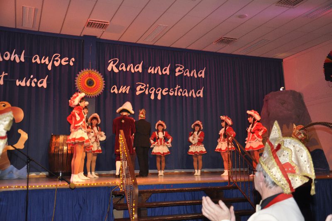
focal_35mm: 39
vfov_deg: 34.1
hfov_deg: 49.6
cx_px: 166
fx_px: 359
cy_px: 110
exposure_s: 1/60
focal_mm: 26
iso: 400
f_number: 5
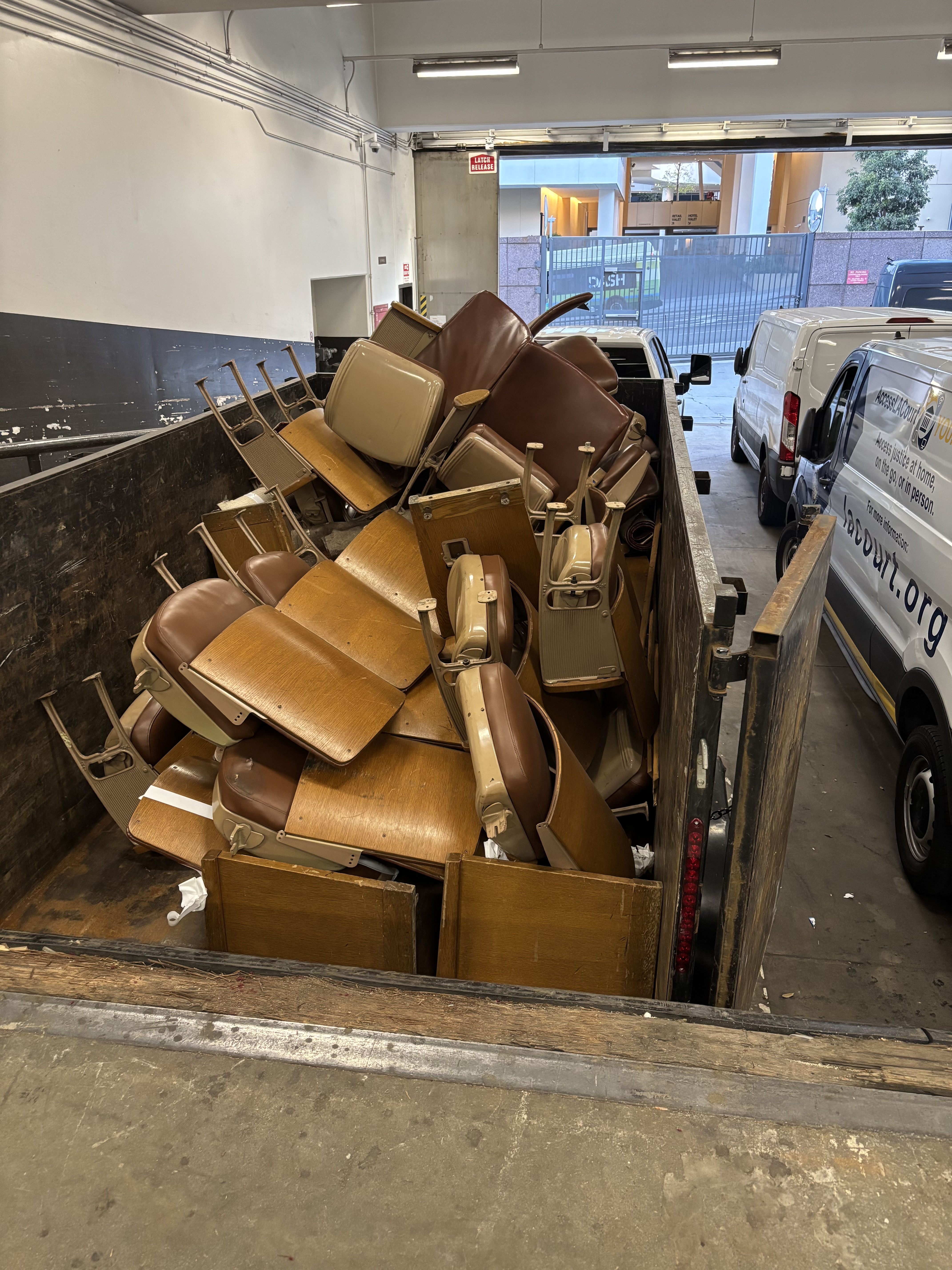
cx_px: 476
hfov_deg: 53.1
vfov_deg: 67.3
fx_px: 953
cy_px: 635
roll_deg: -0.3
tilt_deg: -21.9
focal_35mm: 26
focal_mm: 5.96
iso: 400
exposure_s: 1/60
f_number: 1.6
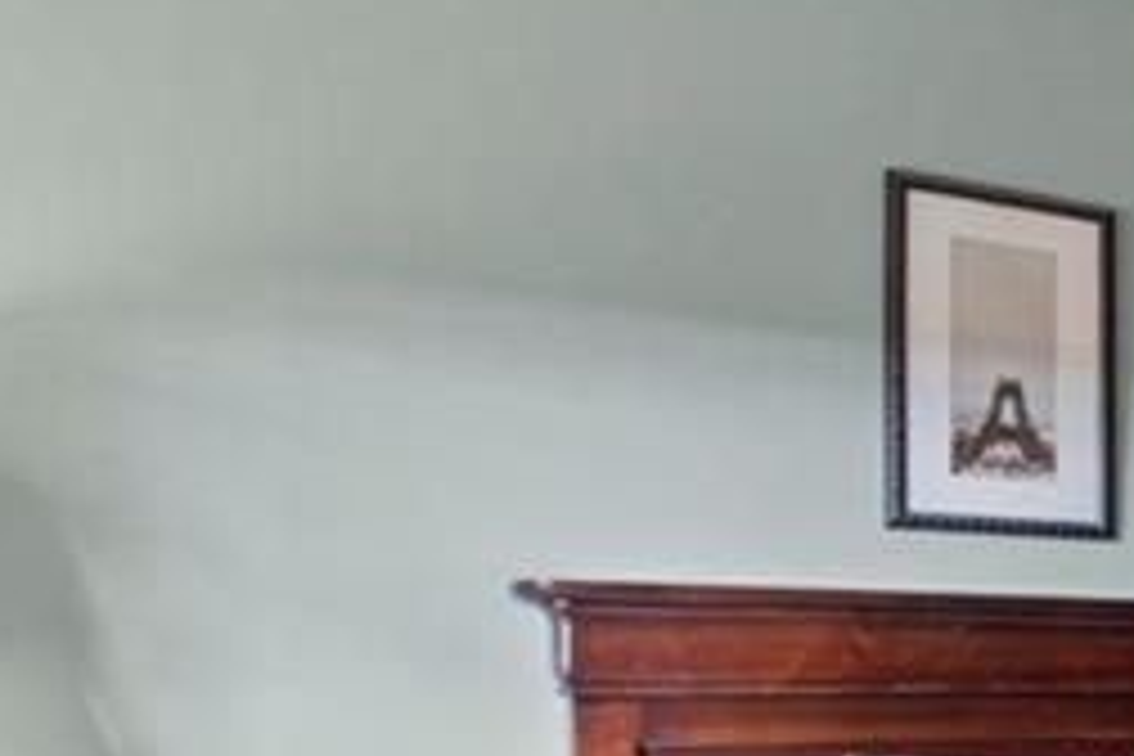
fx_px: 1795
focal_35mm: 57
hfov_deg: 22.4
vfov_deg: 23.1
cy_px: 686
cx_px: 1994
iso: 320
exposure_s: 1/5
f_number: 7.1
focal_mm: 14
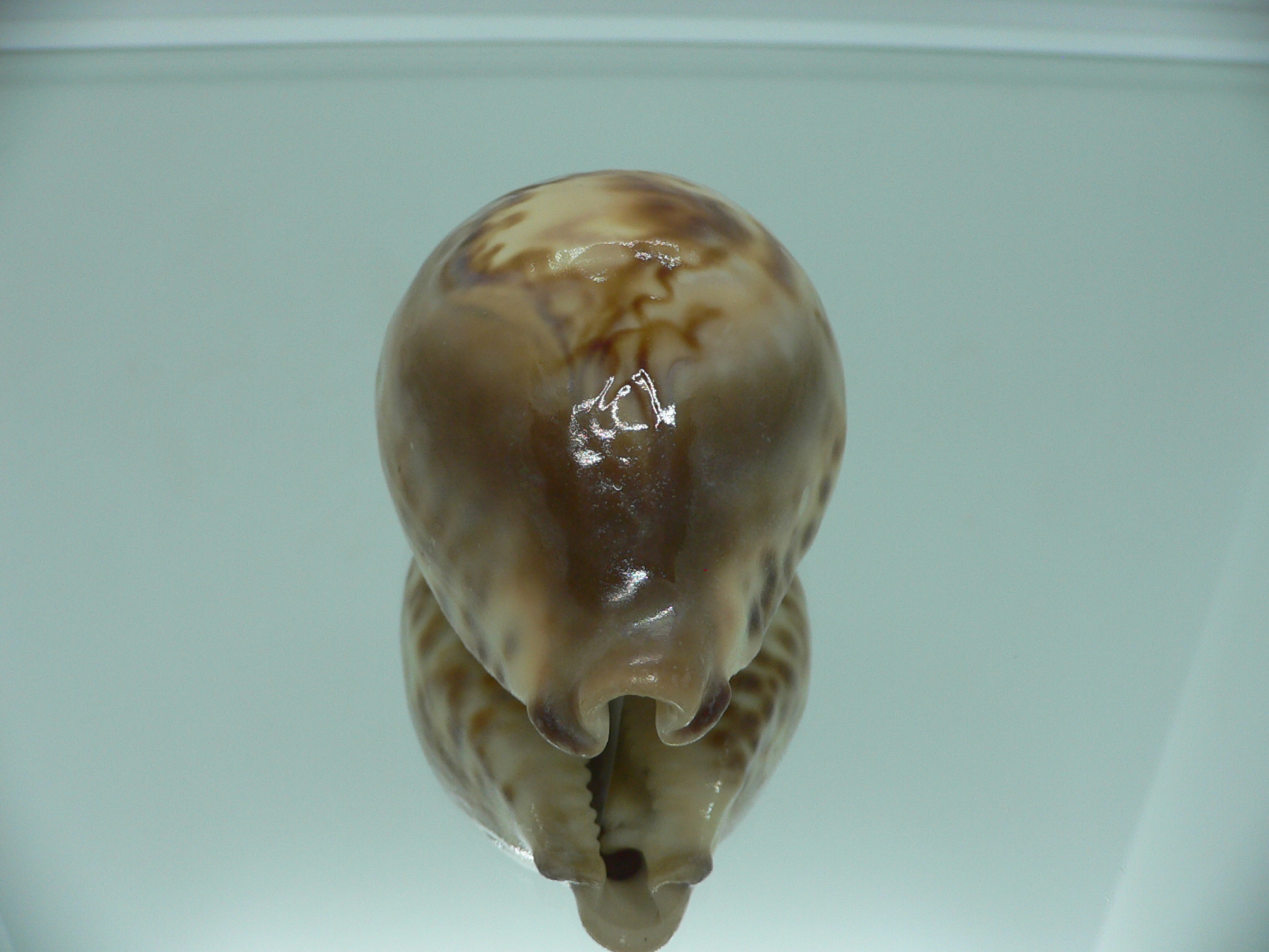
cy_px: 476
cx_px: 634
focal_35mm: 35
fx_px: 1283
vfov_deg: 40.7
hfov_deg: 52.6
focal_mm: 4.6
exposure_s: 1/60
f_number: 2.8
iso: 80
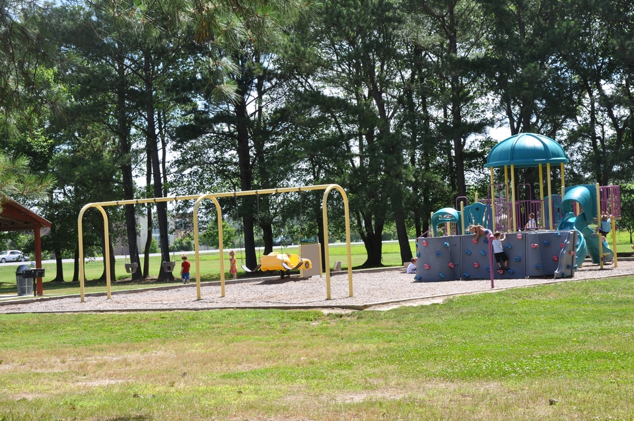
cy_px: 210
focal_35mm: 75
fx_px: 1319
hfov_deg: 27.0
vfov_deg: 18.1
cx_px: 317
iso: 200
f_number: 11
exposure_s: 1/125
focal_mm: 50
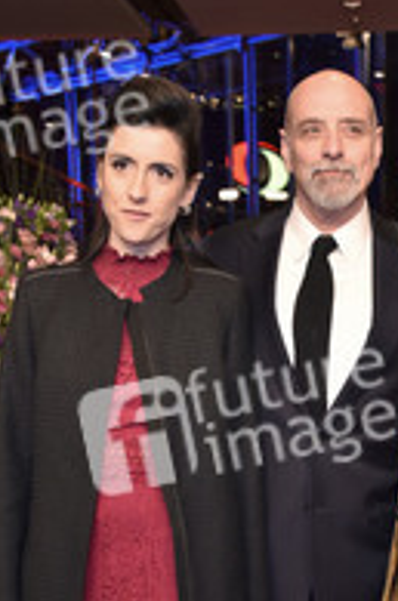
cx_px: 327
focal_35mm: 74
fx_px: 1234
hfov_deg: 18.1
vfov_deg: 26.2
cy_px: 576
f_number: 5
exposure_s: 1/125
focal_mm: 36
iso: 1250
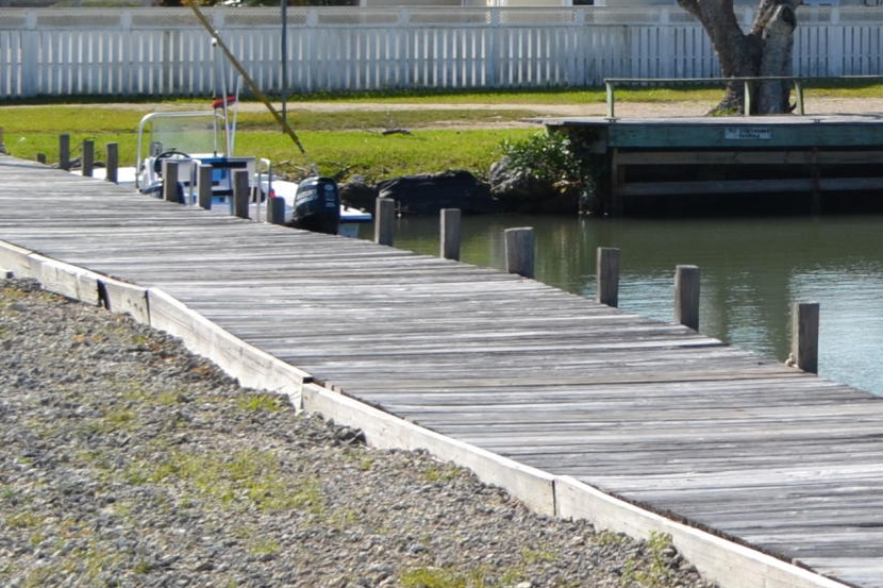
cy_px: -194
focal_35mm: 141
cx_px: 1588
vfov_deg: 9.5
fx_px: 3458
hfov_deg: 13.1
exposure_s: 1/250
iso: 100
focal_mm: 26
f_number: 8
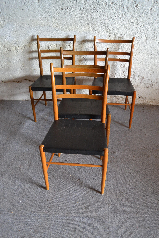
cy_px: 119
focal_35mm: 30
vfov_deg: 61.9
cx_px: 80
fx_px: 199
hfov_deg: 43.6
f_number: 3.5
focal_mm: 20
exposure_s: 1/60
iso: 1400
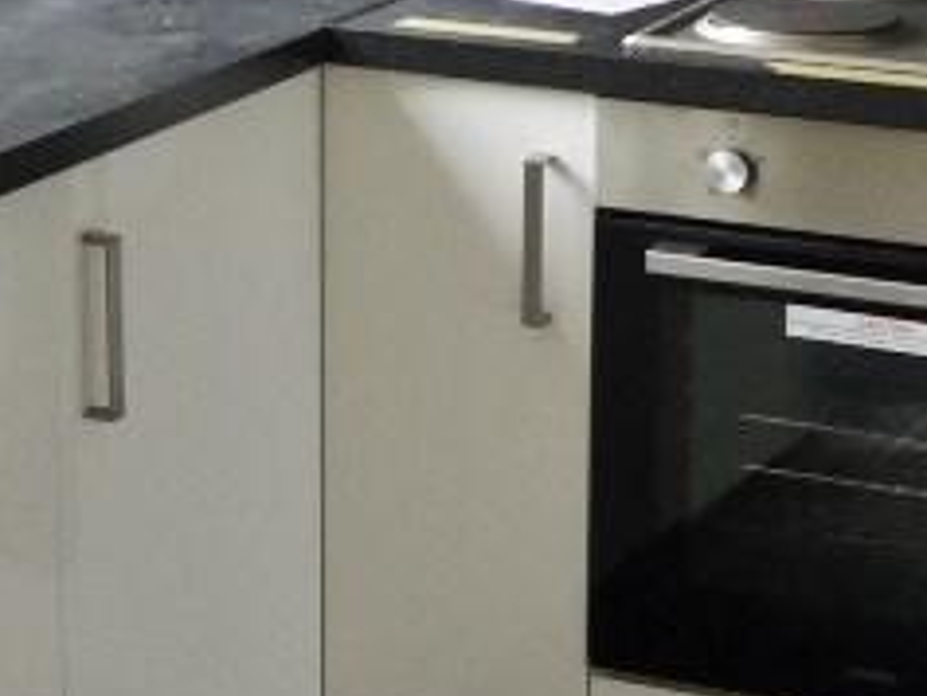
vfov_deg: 12.1
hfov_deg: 16.3
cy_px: 0
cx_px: 489
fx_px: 3242
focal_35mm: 121
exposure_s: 1/80
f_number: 3.5
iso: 160
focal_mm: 14
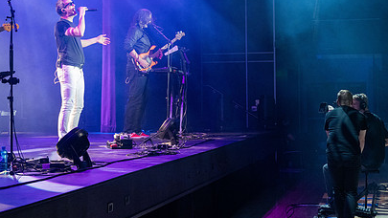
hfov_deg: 27.0
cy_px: 43
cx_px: 121
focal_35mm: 78
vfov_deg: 15.4
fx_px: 803
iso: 2500
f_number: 4
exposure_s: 1/250
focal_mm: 52
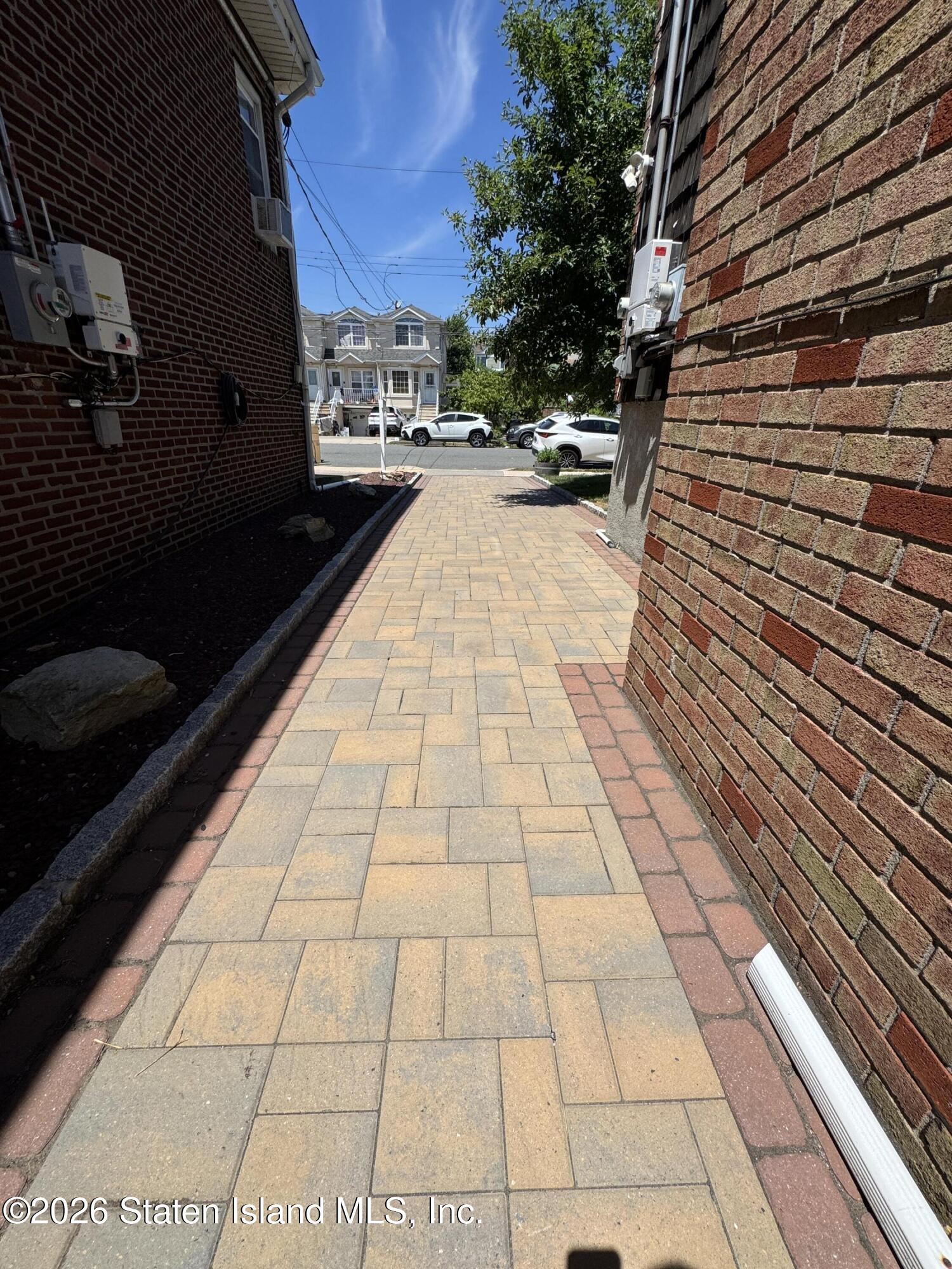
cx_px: 476
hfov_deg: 85.7
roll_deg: -0.8
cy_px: 634
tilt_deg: -23.3
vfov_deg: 102.1
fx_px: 513
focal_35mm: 14
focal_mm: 2.22
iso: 50
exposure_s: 1/2770
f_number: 2.2
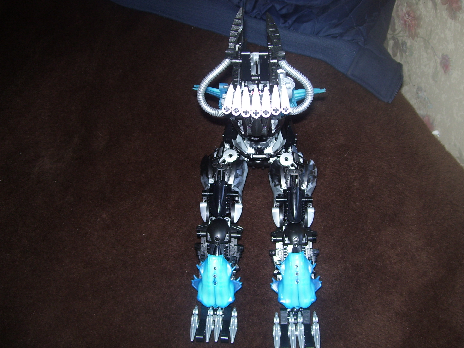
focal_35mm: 37
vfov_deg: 38.7
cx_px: 231
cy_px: 176
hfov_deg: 50.1
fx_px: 496
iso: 80
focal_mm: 6
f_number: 2.7
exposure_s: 1/60
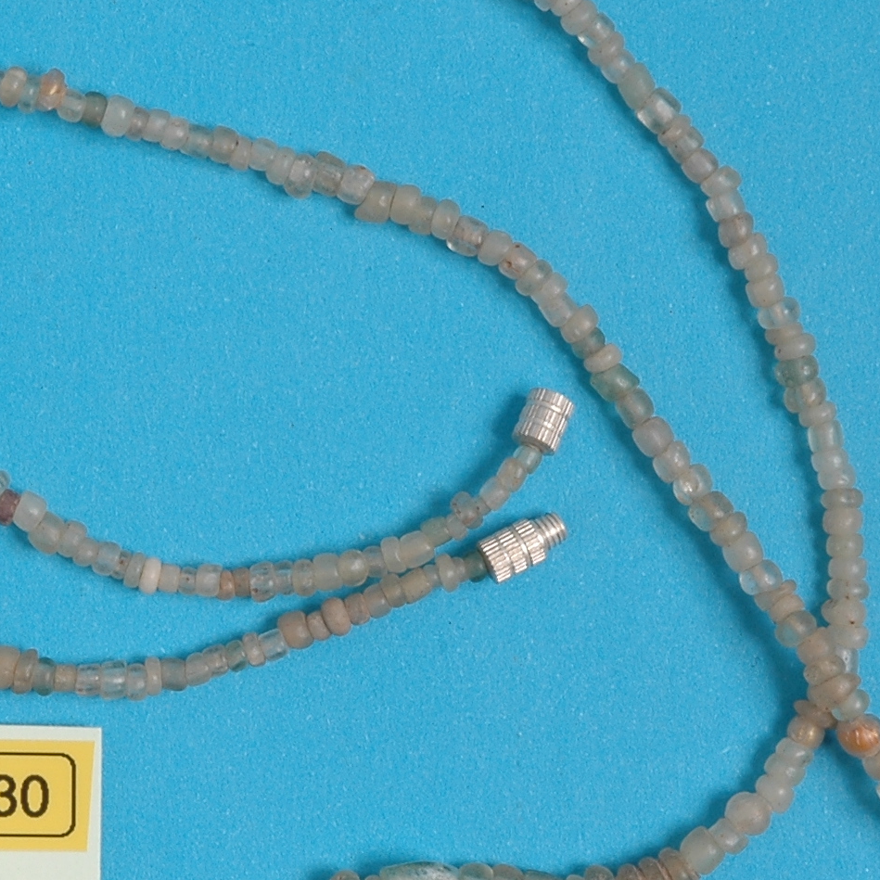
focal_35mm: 210
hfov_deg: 8.3
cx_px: 150
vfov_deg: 8.3
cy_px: 643
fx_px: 6040
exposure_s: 1/6
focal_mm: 52
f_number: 22
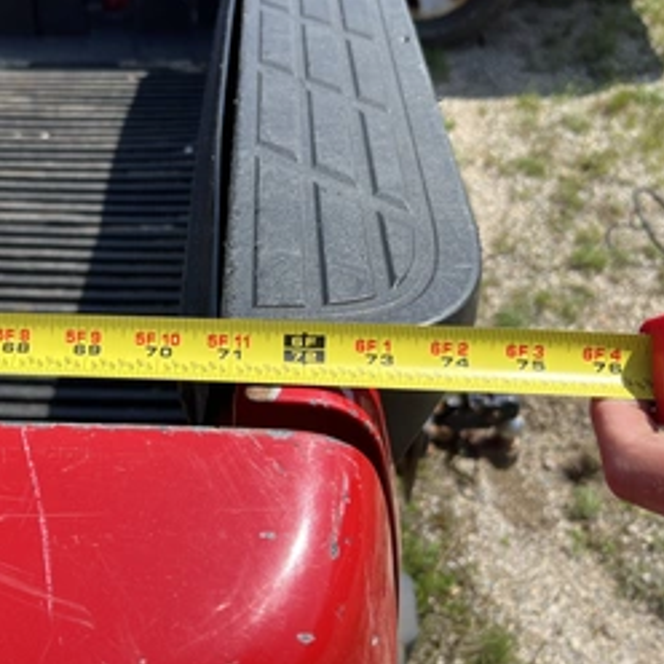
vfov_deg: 44.9
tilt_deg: -43.0
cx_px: 187
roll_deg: -0.7
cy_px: 303
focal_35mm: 37
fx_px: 803
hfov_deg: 43.8
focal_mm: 5.1
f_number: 1.6
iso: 50
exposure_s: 1/2309
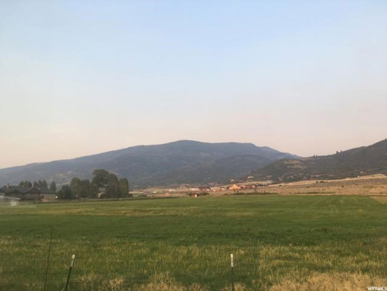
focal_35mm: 29
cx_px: 194
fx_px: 324
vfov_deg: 48.2
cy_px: 146
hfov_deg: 61.7
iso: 25
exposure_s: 1/125
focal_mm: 4.15
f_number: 2.2
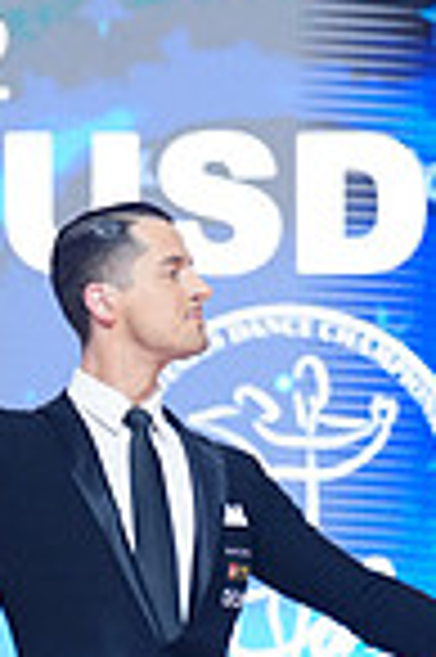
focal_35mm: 279
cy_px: 842
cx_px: 501
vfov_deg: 7.3
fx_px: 5080
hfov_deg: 4.9
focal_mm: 70
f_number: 2.8
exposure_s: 1/500
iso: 2000
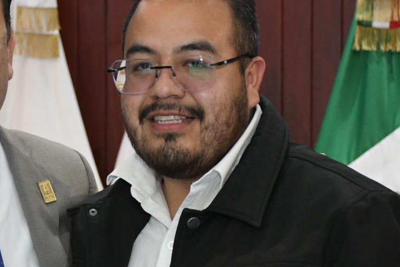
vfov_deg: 8.8
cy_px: 201
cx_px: 54
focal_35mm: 155
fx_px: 1722
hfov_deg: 13.2
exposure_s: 1/100
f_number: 4.5
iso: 2500
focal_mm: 48
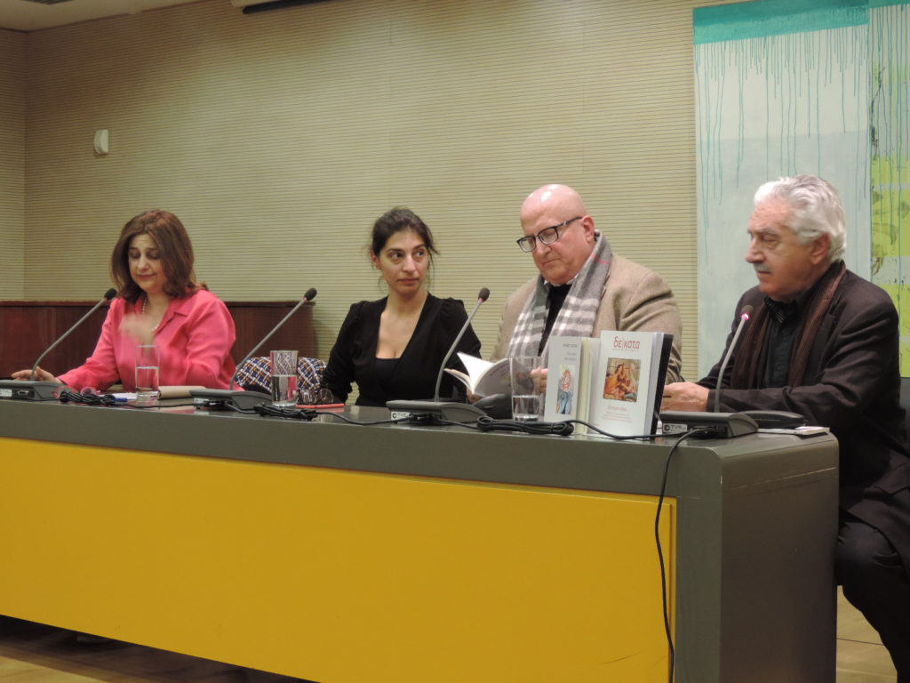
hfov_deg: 32.2
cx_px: 455
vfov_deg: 24.4
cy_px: 342
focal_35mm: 60
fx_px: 1577
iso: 400
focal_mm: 10.7
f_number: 3.7
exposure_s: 1/30
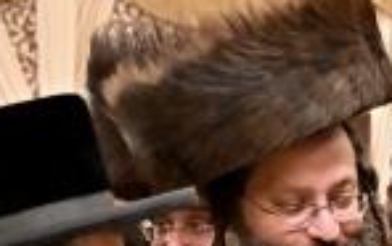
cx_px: 474
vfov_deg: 5.9
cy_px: 491
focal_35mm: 218
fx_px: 2332
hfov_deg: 9.5
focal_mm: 31
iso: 1250
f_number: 4
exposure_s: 1/250
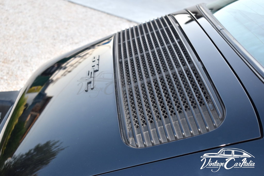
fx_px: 418
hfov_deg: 35.0
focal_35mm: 57
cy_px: 88
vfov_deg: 23.8
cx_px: 132
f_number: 5
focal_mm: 38
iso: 320
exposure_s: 1/200
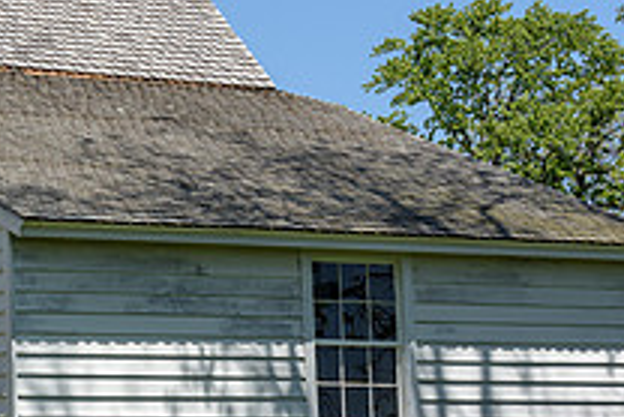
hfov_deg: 13.5
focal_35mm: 146
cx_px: -203
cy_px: 217
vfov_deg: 9.4
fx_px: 2532
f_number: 8
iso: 160
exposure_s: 1/500
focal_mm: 50
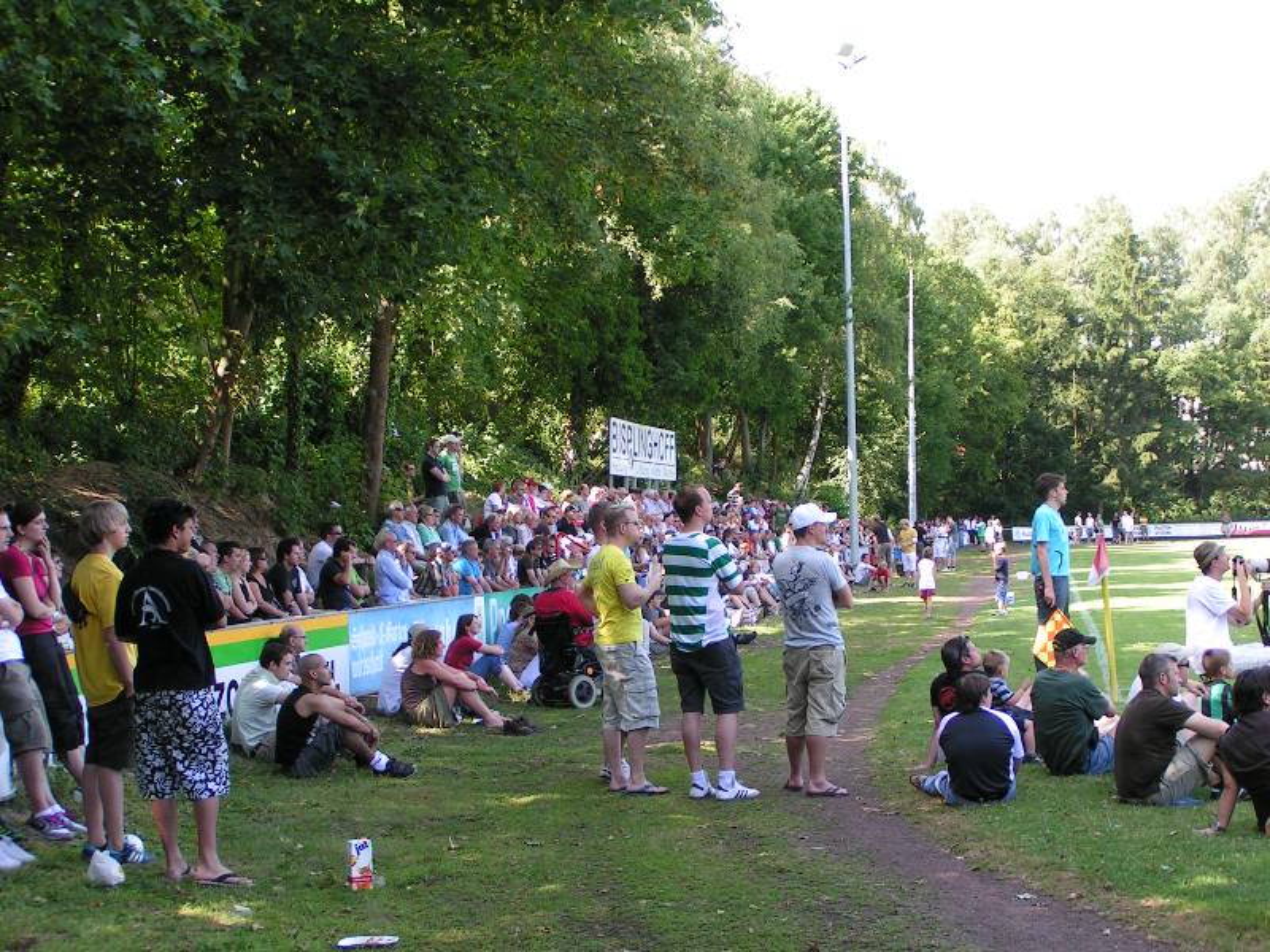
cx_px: 635
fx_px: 2201
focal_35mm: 60
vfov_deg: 24.4
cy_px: 476
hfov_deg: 32.2
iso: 50
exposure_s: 1/100
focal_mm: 9.2
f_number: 4
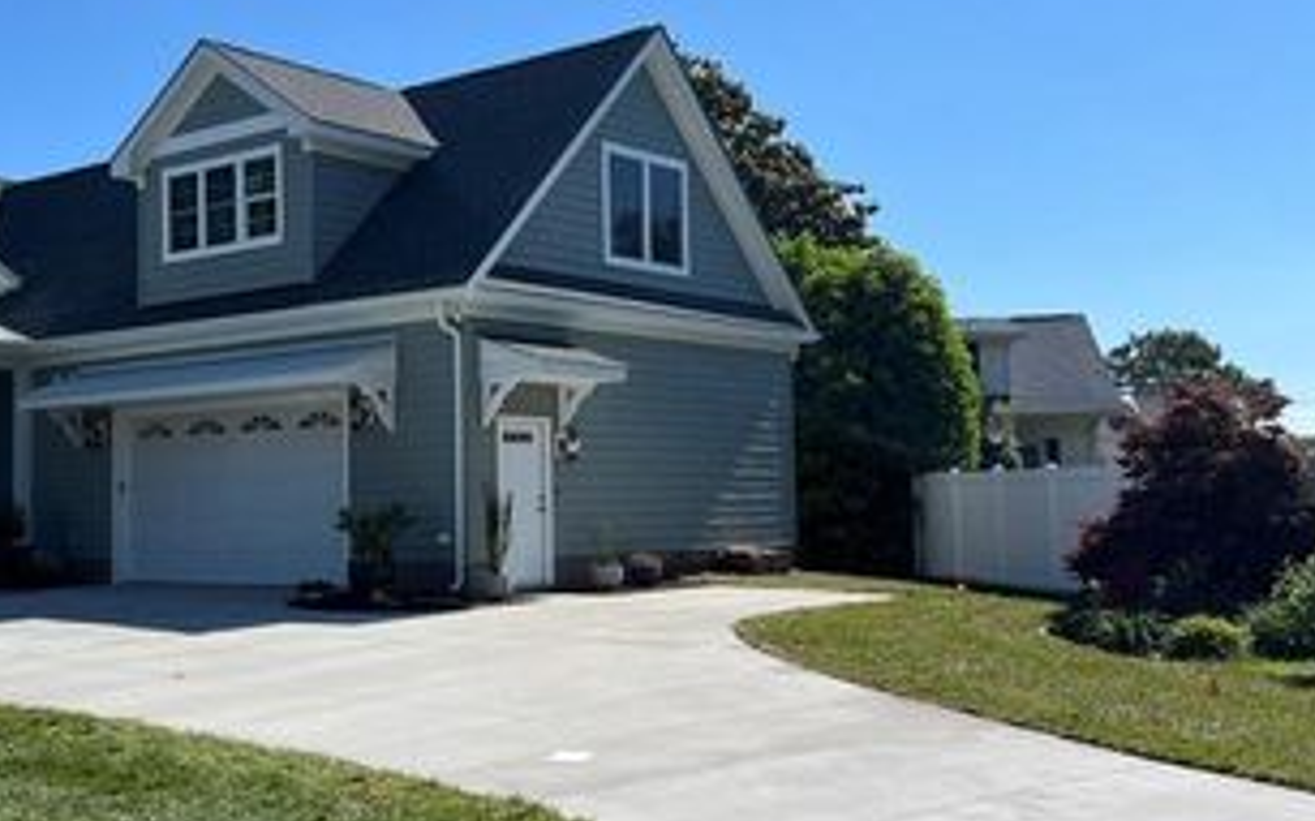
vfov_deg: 28.6
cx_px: 572
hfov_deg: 44.3
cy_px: 393
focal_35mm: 45
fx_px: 1612
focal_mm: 5.7
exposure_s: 1/5882
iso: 50
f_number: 1.5
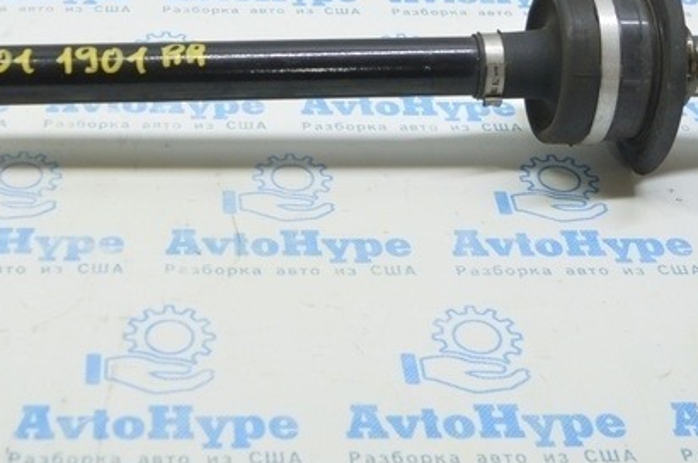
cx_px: 175
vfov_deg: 17.9
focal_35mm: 75
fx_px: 1452
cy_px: 52
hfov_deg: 26.7
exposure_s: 1/40
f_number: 3.8
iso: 400
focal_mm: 20
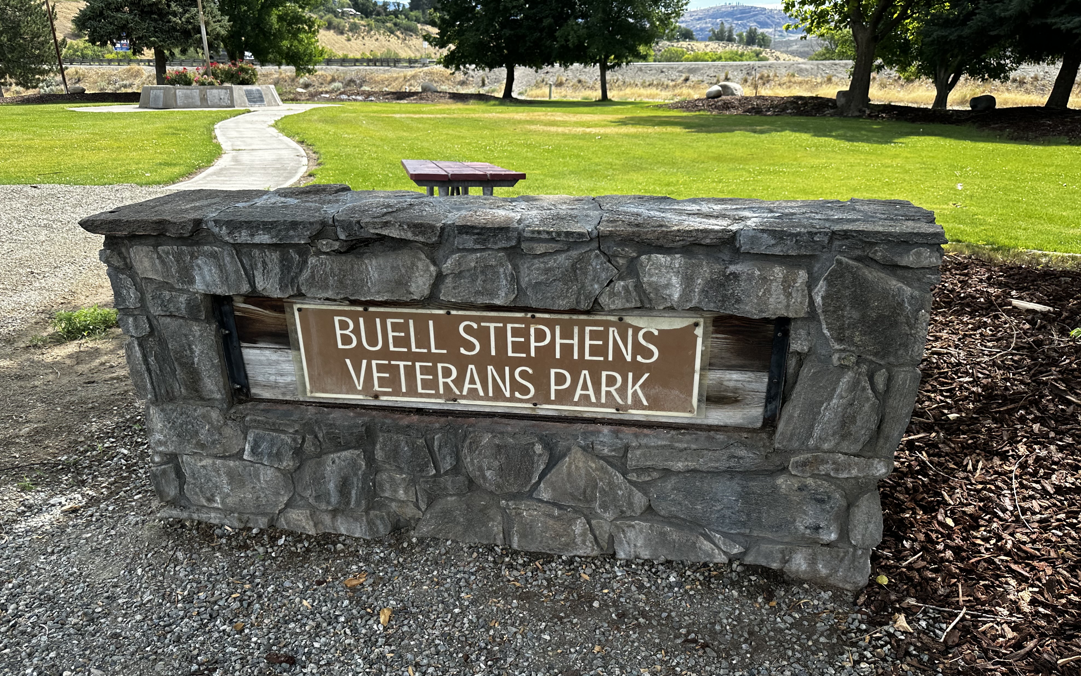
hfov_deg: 70.4
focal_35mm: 26
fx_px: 766
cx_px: 534
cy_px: 401
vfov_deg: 47.4
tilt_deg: -22.4
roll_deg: +1.0
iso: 80
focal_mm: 6.86
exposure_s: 1/1433
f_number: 1.78
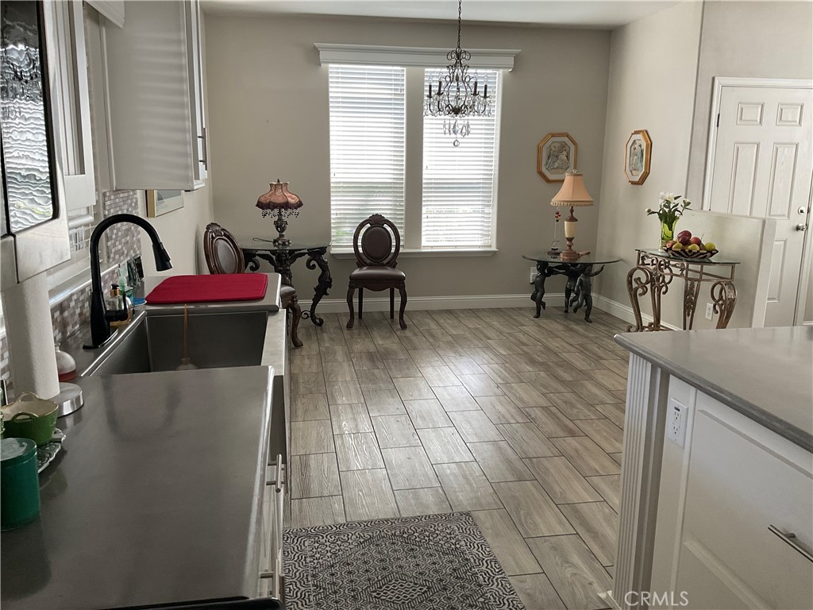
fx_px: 681
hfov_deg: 61.7
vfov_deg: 48.2
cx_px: 406
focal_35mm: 29
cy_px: 305
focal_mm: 3
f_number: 1.8
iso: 50
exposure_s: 1/60
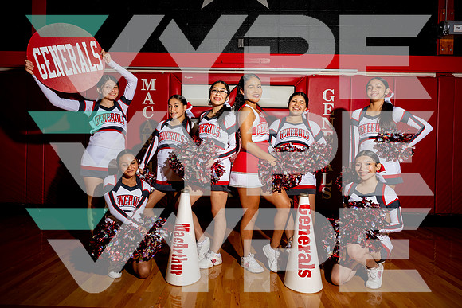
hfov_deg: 73.7
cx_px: 231
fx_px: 308
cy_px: 154
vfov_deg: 53.2
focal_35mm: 24
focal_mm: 24
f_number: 5
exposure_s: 1/100
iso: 100
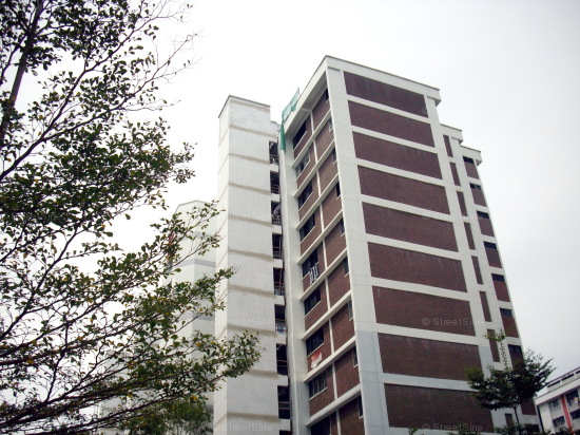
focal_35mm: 37
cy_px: 218
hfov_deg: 50.2
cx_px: 290
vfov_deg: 38.6
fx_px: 620
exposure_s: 1/1000
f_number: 5.6
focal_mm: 6.2
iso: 80
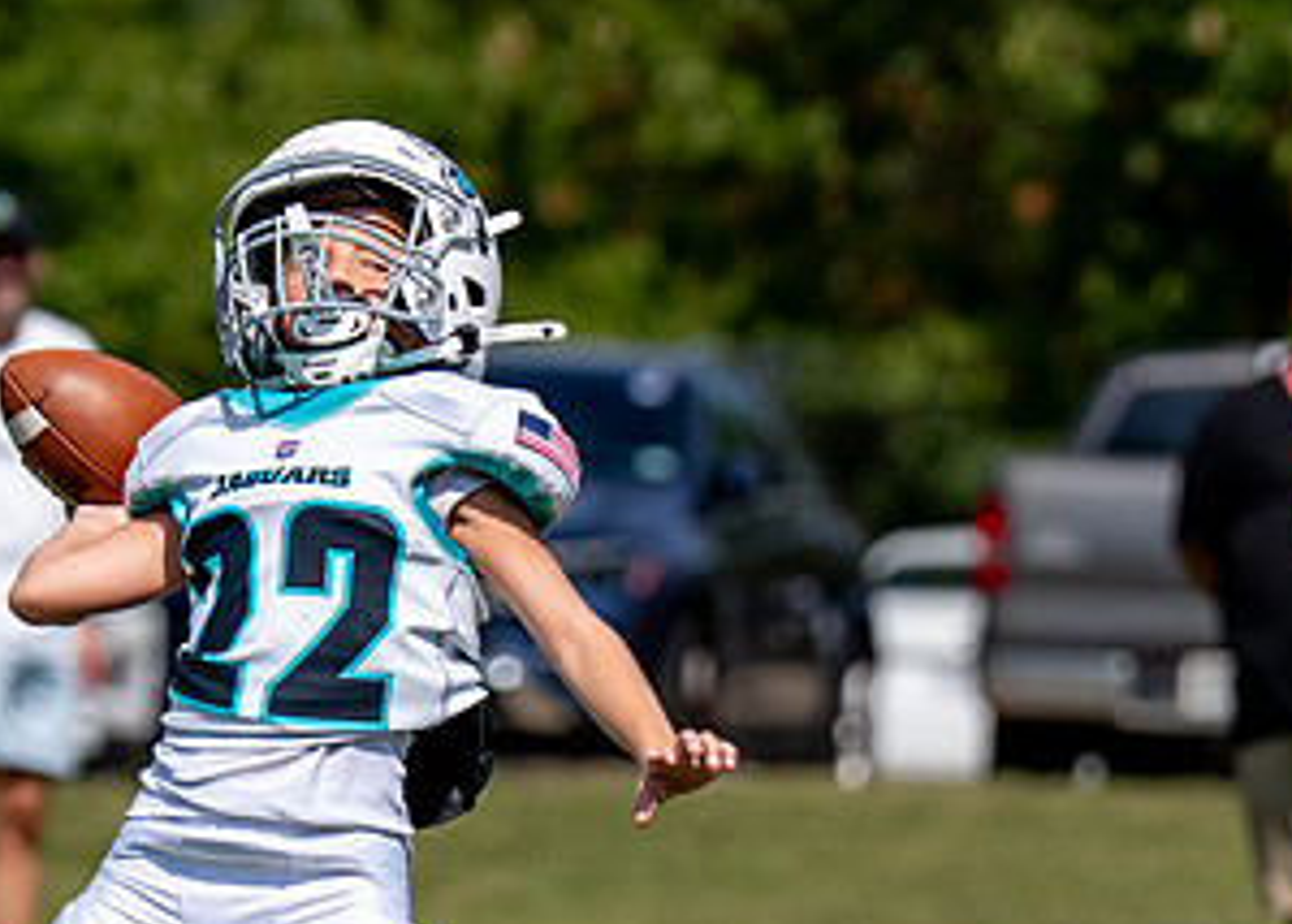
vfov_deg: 2.7
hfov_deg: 3.8
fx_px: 19534
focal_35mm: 532
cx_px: 175
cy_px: 543
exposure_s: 1/4000
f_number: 2.8
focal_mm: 135
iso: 200
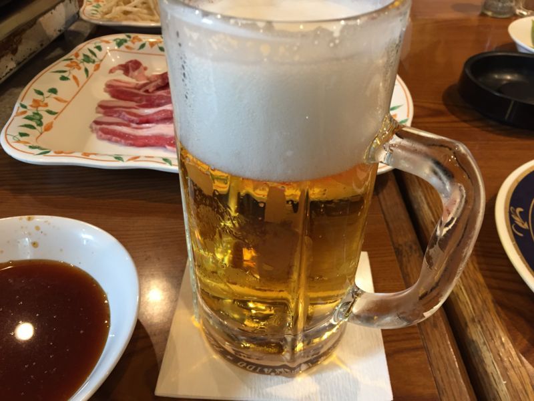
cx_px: 267
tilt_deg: -42.1
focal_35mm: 29
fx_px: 447
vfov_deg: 48.2
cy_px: 200
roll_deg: -2.9
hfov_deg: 61.7
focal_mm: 4.15
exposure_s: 1/30
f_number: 2.2
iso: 100
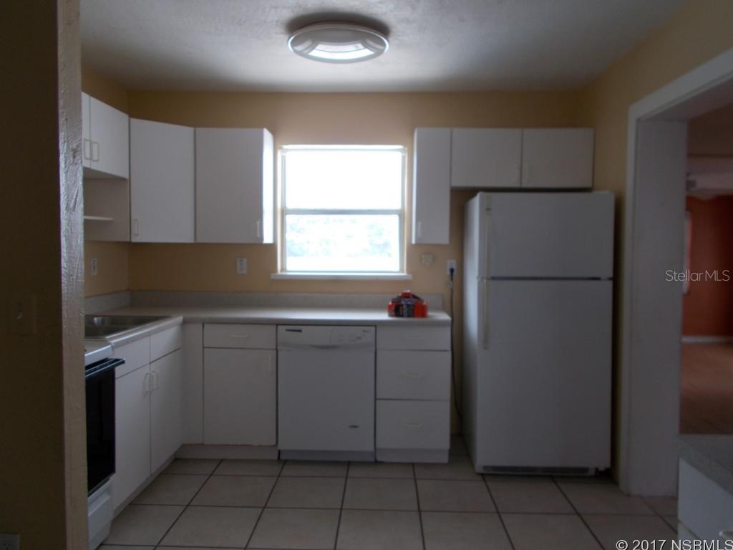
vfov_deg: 53.1
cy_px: 275
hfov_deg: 67.3
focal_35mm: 26
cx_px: 366
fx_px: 551
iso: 80
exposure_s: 1/50
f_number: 3.2
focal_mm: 4.6
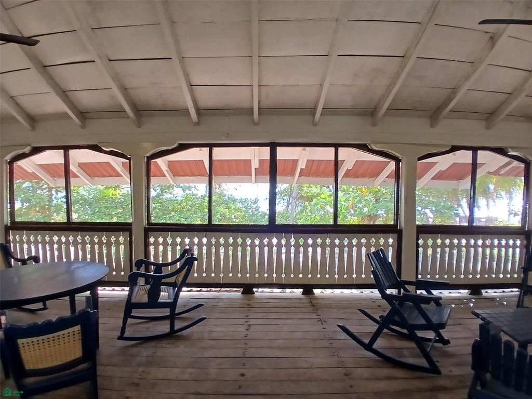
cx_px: 266
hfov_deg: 91.0
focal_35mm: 17
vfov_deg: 74.7
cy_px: 200
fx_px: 261
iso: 100
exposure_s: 1/60
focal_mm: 1.4
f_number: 2.2
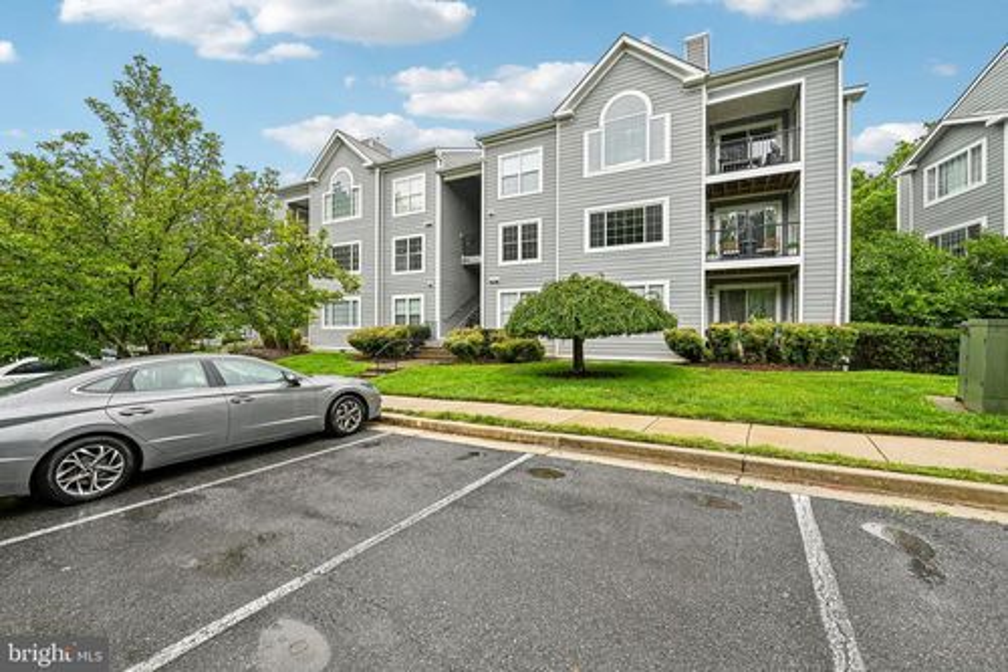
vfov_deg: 81.2
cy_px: 336
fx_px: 392
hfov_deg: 104.3
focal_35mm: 14
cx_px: 504
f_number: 8
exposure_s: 1/125
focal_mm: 14
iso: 100
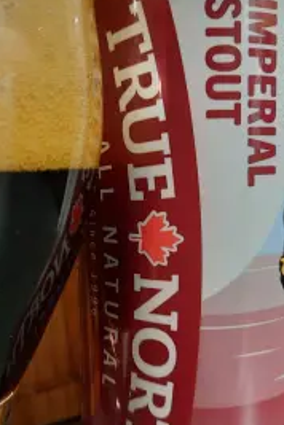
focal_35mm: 39
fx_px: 461
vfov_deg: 49.6
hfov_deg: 33.9
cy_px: 212
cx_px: 93
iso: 400
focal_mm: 4.6
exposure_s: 1/24
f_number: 2
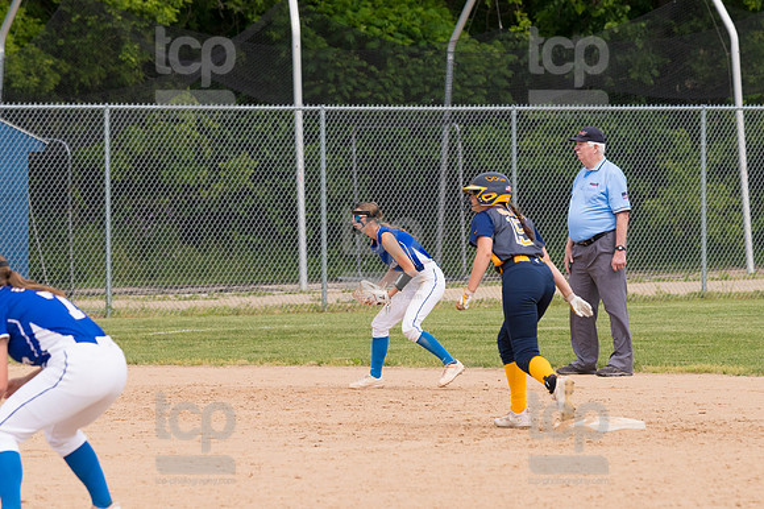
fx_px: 6363
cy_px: 254
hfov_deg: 6.9
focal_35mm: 300
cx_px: 382
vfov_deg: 4.6
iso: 320
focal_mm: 200
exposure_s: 1/1600
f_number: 5.6
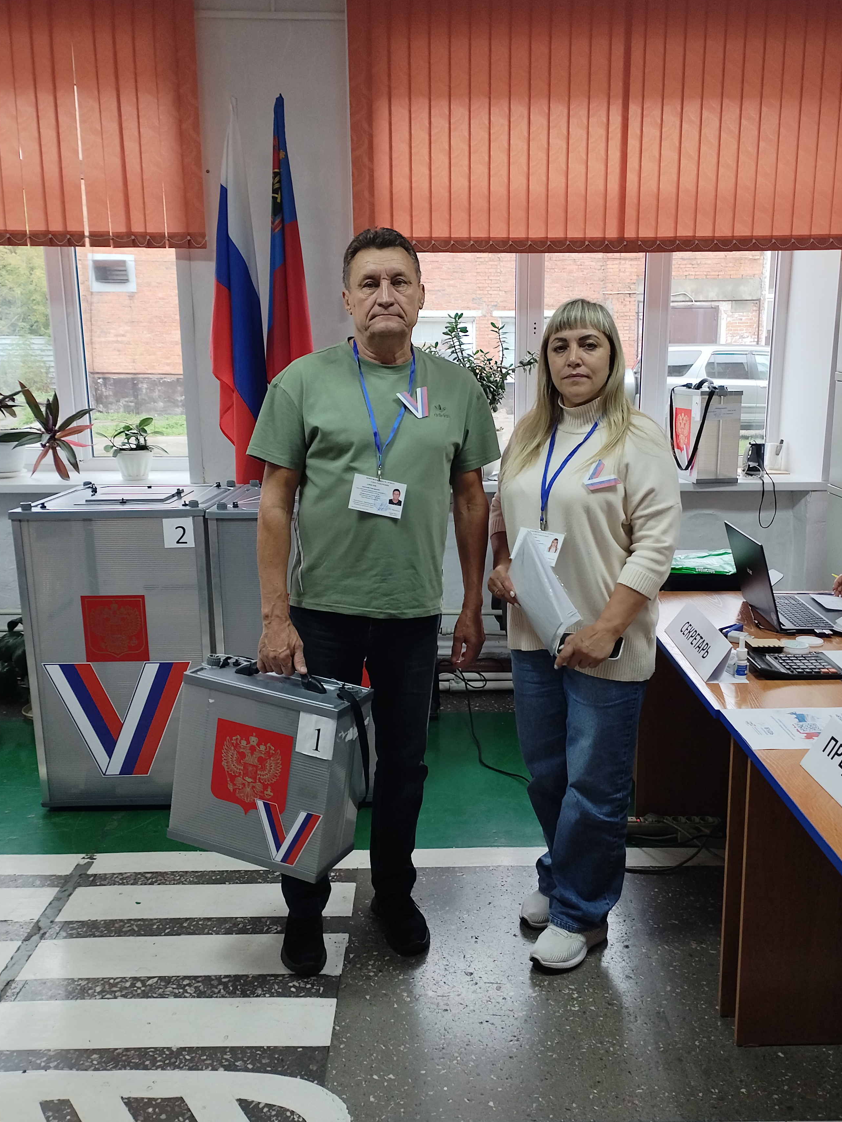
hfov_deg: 45.4
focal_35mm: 31
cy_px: 552
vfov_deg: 58.3
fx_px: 1005
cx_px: 466
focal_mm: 4.25
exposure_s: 1/50
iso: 126
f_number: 1.8
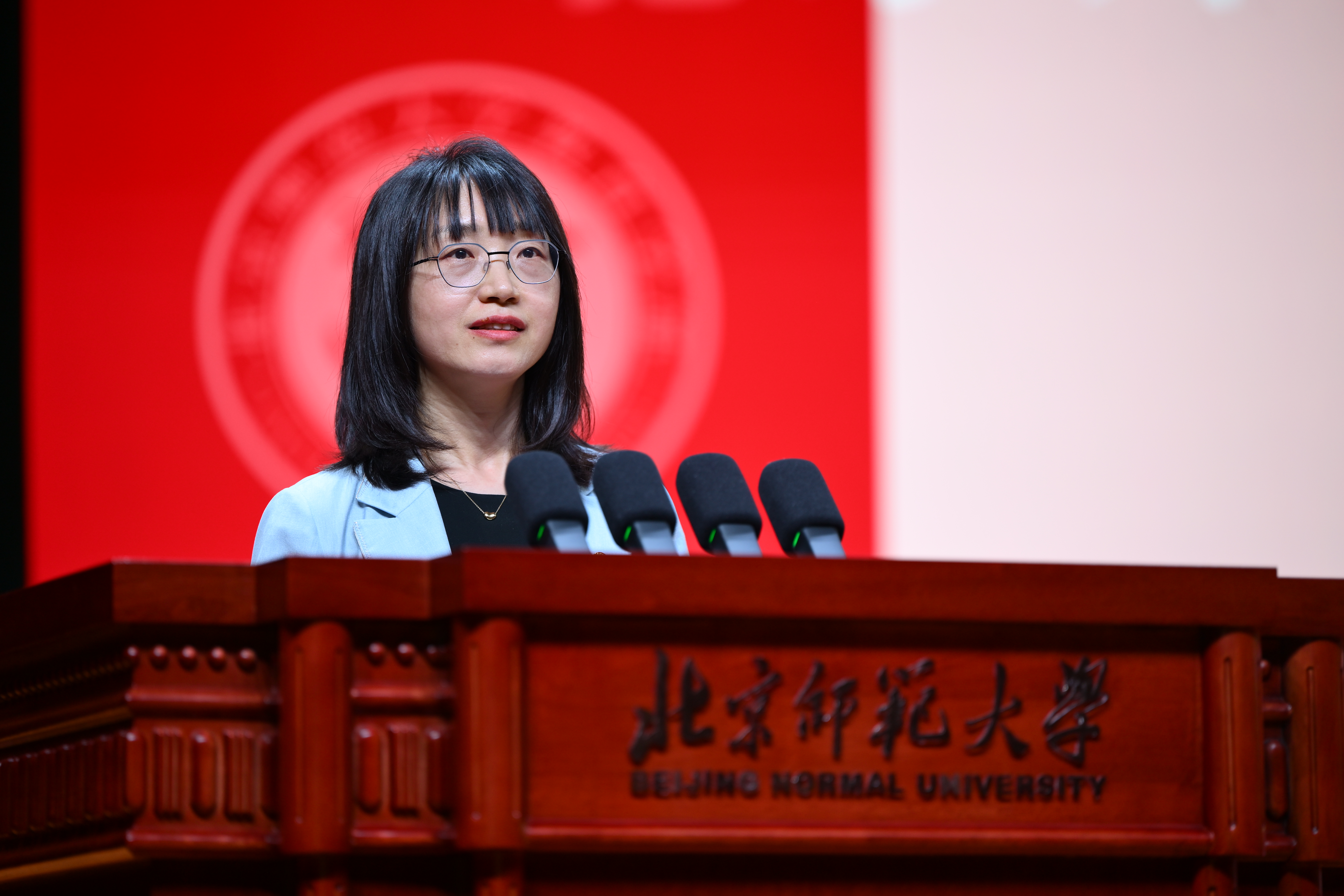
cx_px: 672
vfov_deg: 7.2
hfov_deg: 10.8
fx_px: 7093
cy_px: 448
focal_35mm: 190
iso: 320
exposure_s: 1/125
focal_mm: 190
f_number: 2.8
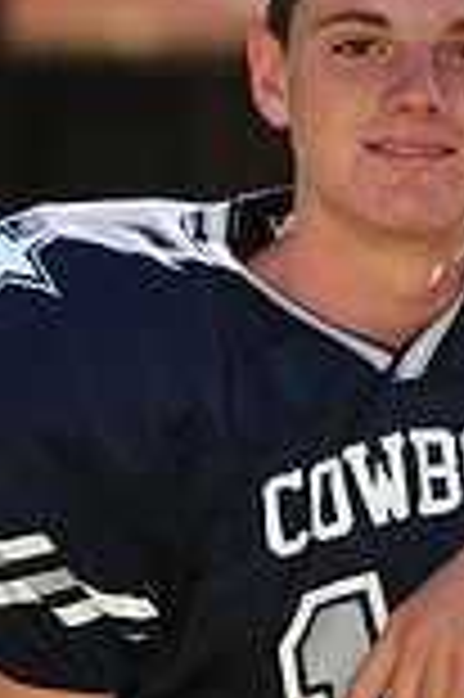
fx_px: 11238
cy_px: 914
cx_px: 360
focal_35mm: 580
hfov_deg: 2.4
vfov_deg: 3.5
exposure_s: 1/640
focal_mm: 155
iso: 200
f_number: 4.5
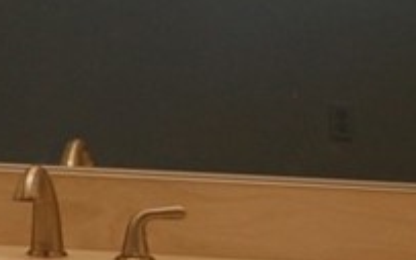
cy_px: -8
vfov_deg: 3.1
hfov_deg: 4.8
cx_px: -516
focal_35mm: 424
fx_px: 4803
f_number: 5.6
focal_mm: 55
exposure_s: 1/125
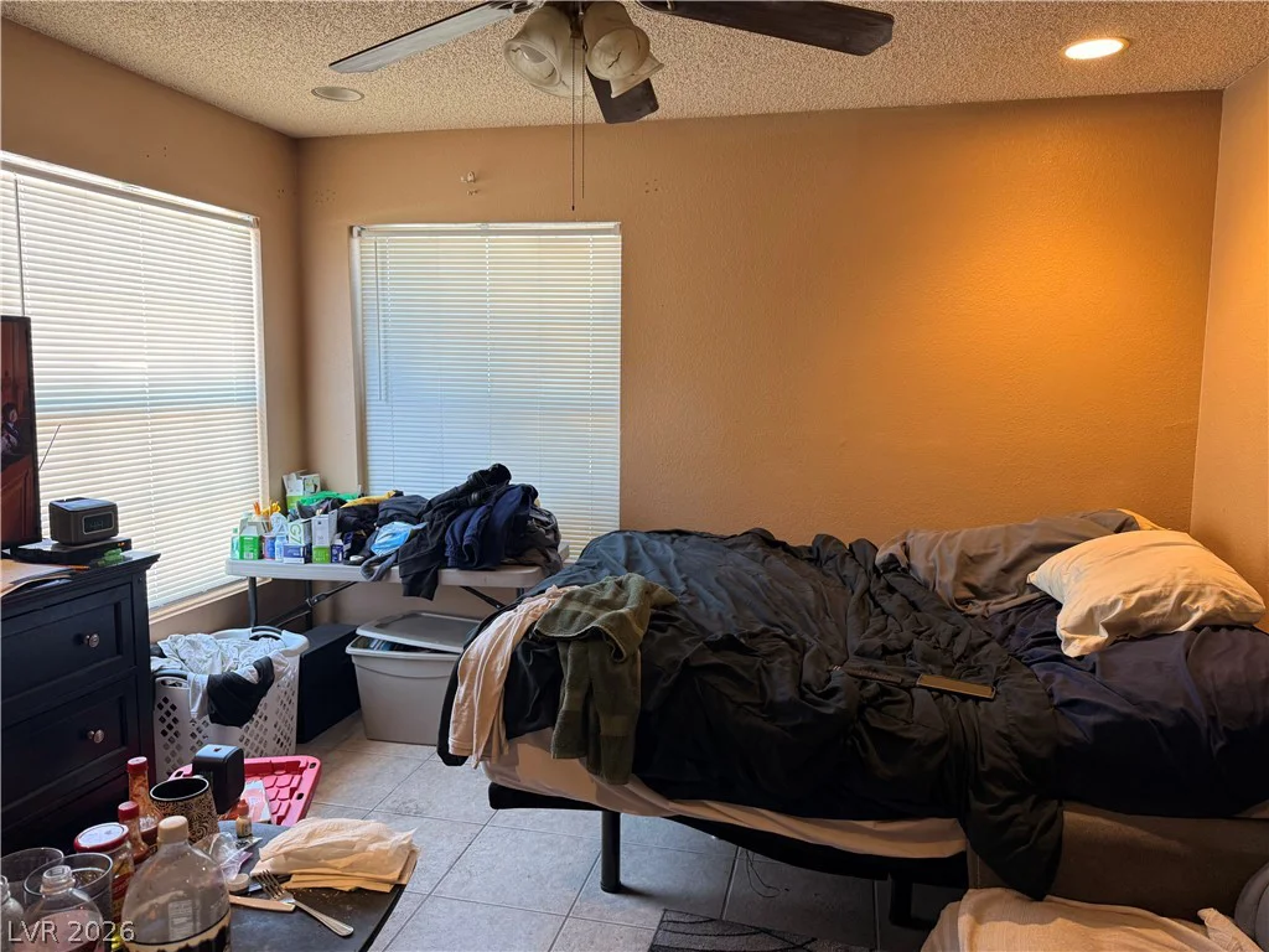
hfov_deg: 71.6
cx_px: 634
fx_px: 880
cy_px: 476
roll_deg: -0.2
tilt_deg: -5.8
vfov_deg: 56.8
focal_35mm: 24
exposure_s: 1/60
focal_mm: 6.76
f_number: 1.78
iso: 160
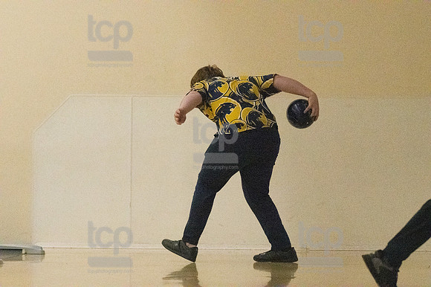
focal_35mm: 195
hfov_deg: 10.6
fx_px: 2333
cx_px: 216
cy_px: 144
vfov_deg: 7.0
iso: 10000
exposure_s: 1/1250
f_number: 4.5
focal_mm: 130
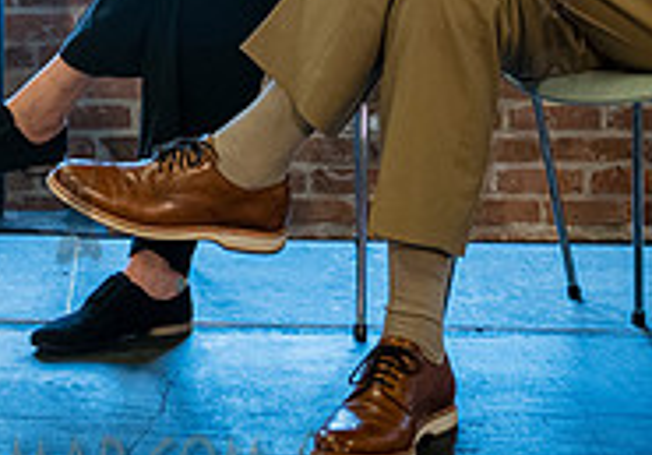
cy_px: -151
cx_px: -5
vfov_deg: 12.6
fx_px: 1984
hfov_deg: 18.2
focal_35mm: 108
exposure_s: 1/320
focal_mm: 32
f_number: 4.5
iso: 2500
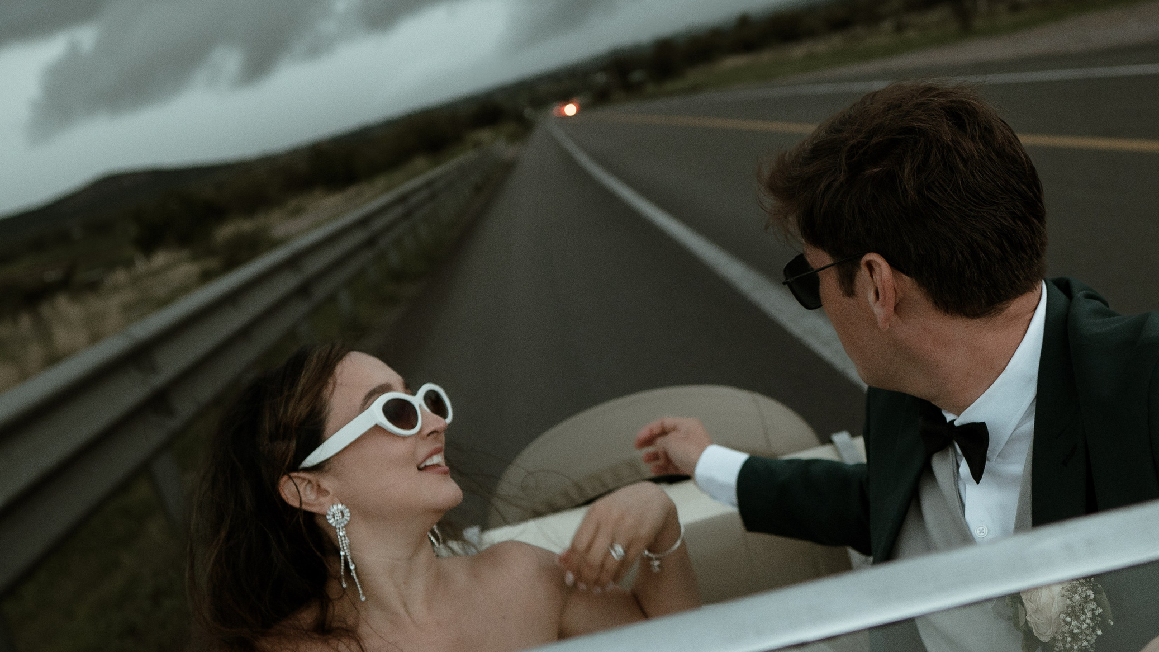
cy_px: 367
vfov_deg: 29.0
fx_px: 1260
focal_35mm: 41
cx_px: 688
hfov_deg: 49.1
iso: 200
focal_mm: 16
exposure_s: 1/160
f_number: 1.8
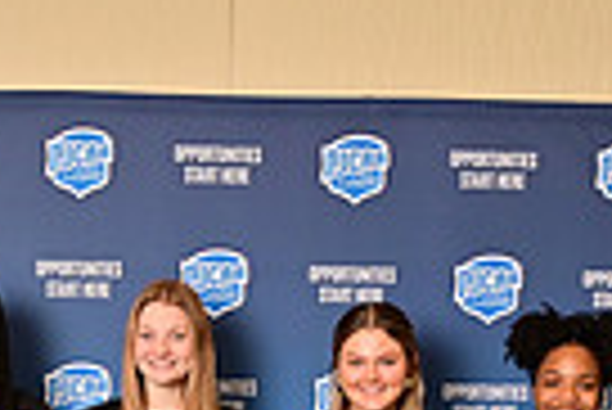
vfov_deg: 9.9
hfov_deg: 15.5
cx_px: 189
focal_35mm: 132
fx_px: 2246
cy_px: 734
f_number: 10
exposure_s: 1/125
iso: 400
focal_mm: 31
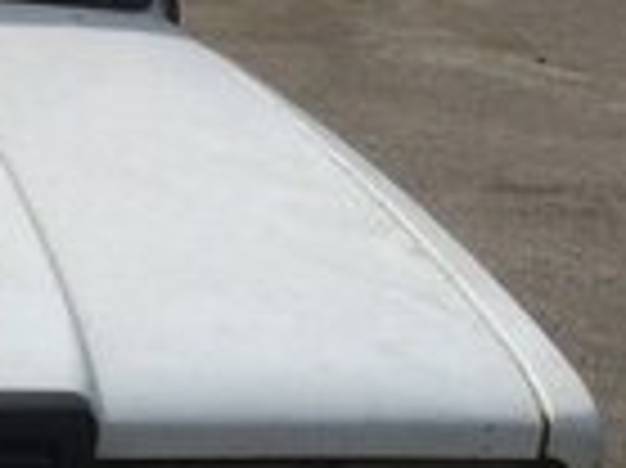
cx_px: -527
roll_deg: +2.9
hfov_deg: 12.9
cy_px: 529
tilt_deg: -15.9
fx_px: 2493
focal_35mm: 138
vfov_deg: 10.6
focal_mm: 4.15
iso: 32
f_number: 2.2
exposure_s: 1/4115
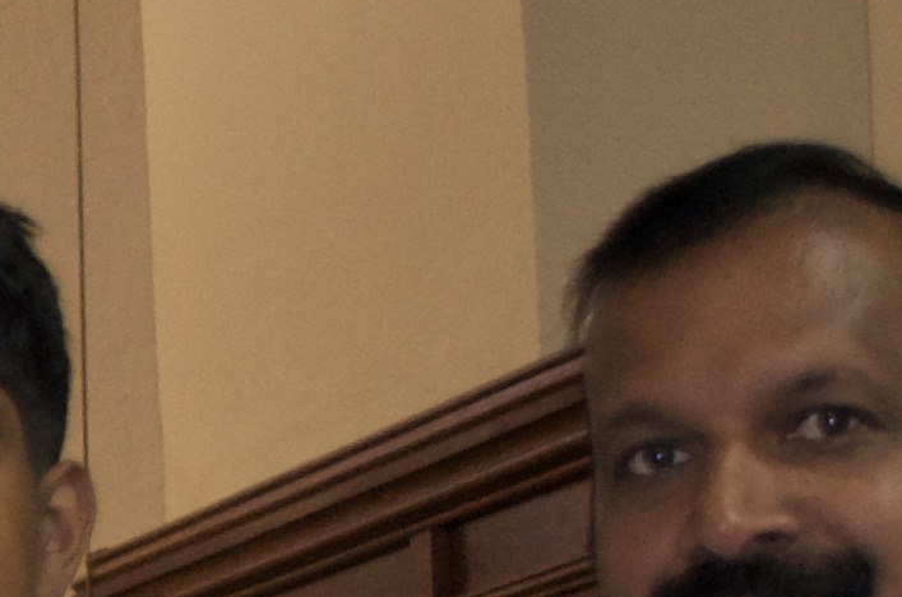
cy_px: 1084
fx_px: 6275
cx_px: -1378
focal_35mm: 251
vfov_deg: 5.4
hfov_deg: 7.6
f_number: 4
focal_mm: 24
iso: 800
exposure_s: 1/60
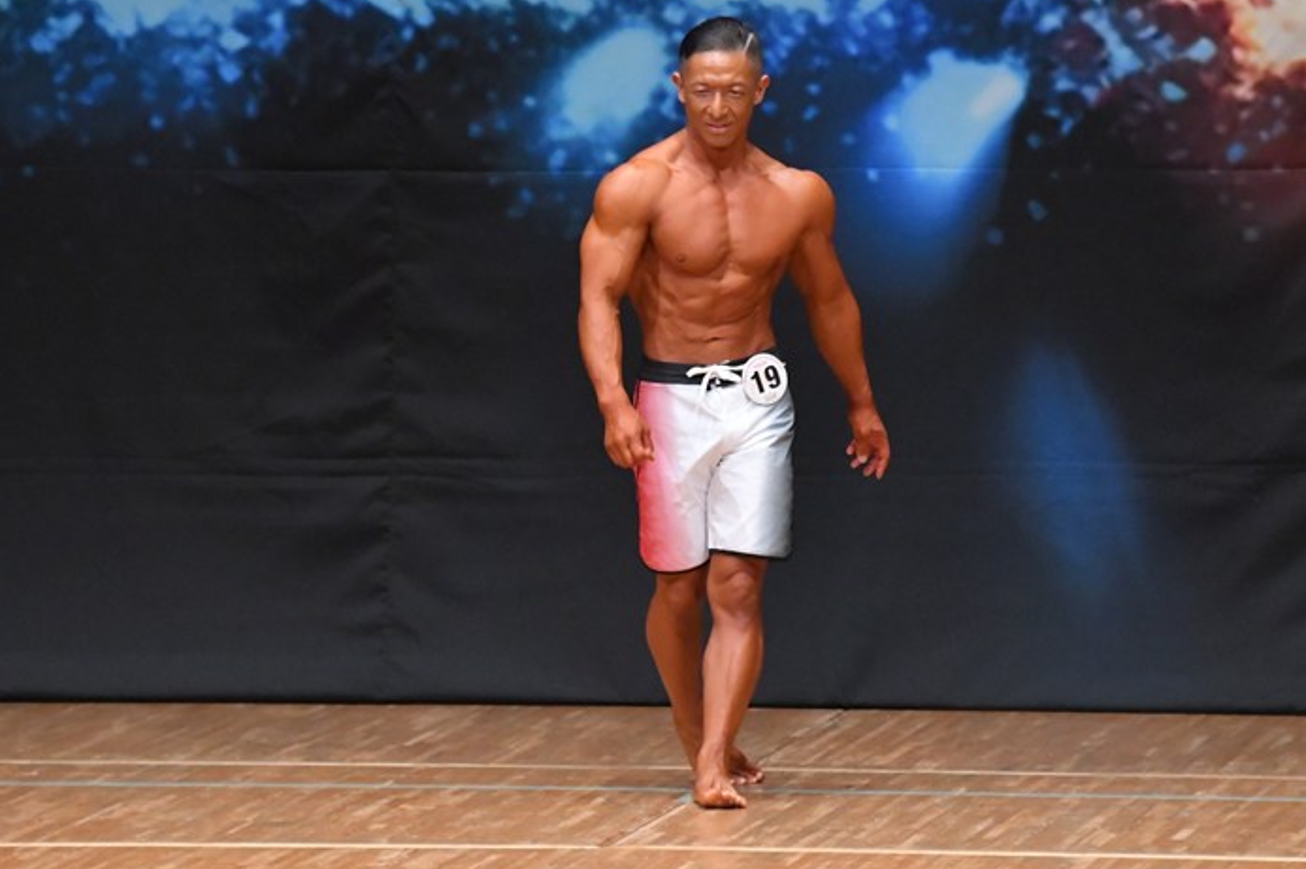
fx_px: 13993
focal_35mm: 386
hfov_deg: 5.3
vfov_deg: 3.6
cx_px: 685
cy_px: 398
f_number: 5.6
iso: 8000
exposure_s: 1/400
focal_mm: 230
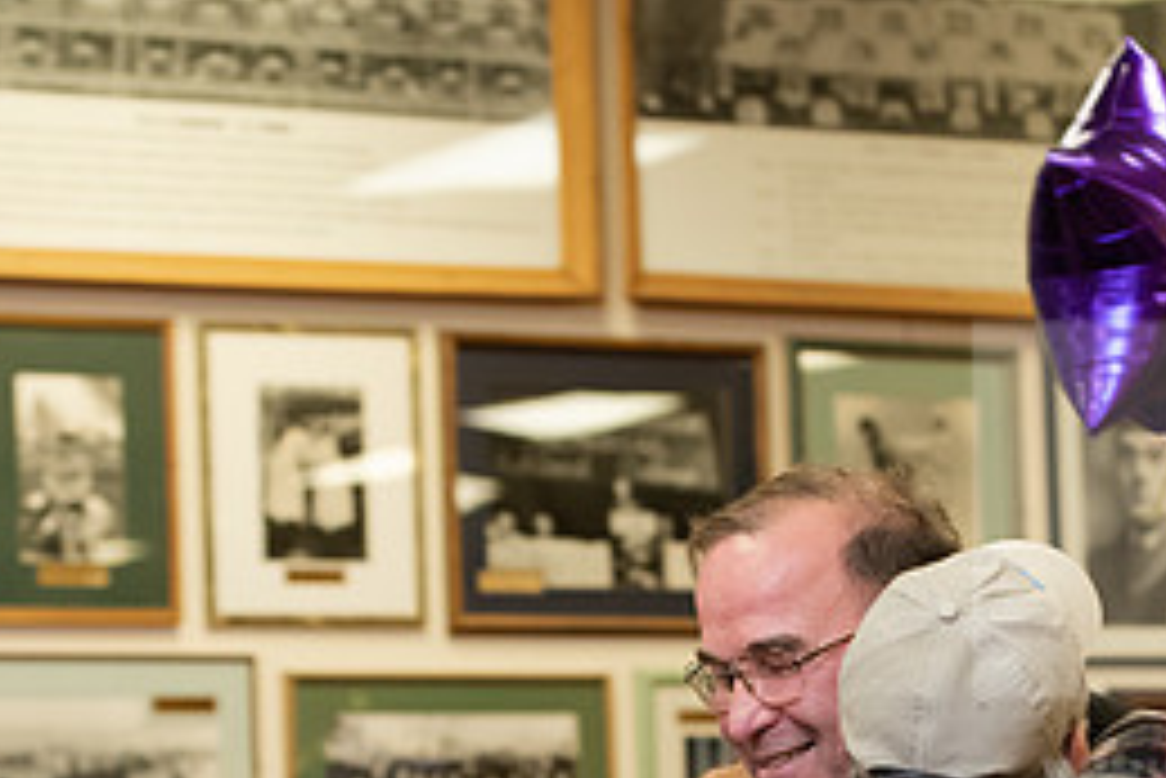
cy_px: 866
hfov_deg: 13.0
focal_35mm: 157
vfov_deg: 8.7
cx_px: 837
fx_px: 5088
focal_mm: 70
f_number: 4
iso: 1600
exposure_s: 1/160
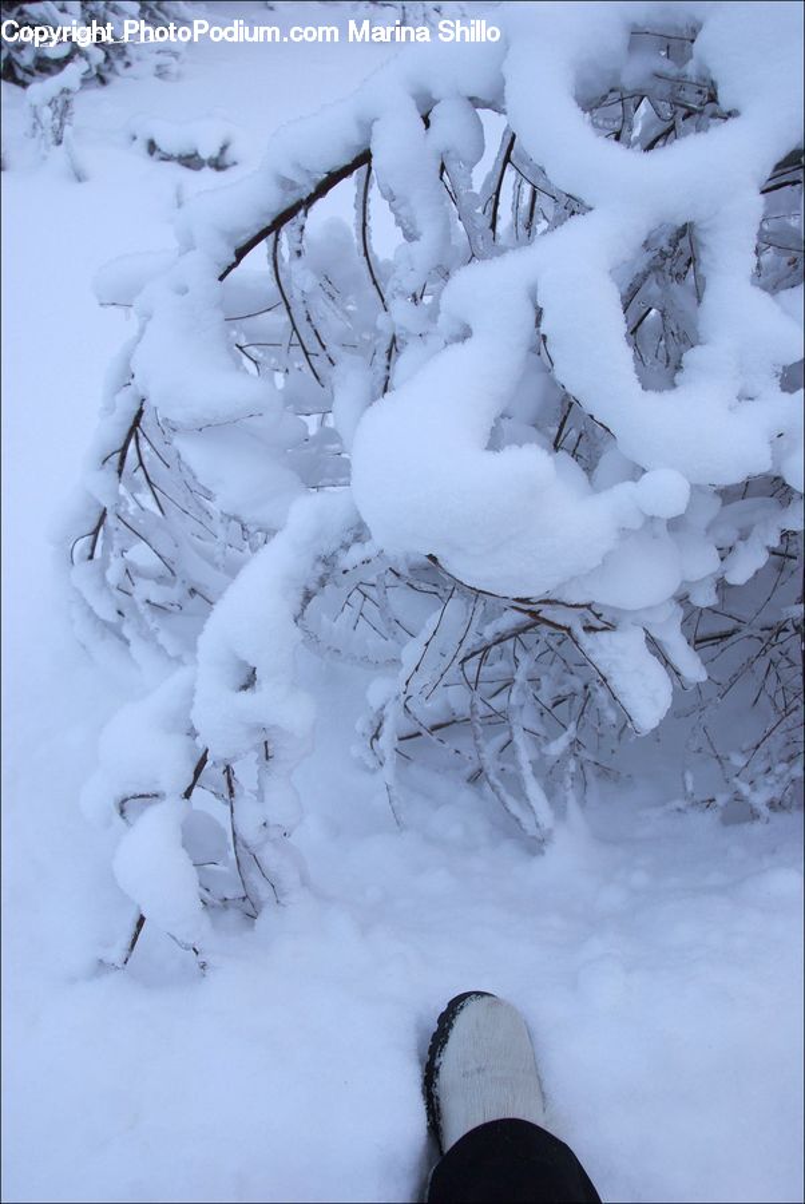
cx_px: 402
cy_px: 602
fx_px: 1004
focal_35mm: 30
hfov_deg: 43.7
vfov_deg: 61.9
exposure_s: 1/60
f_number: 5.6
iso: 100
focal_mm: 20
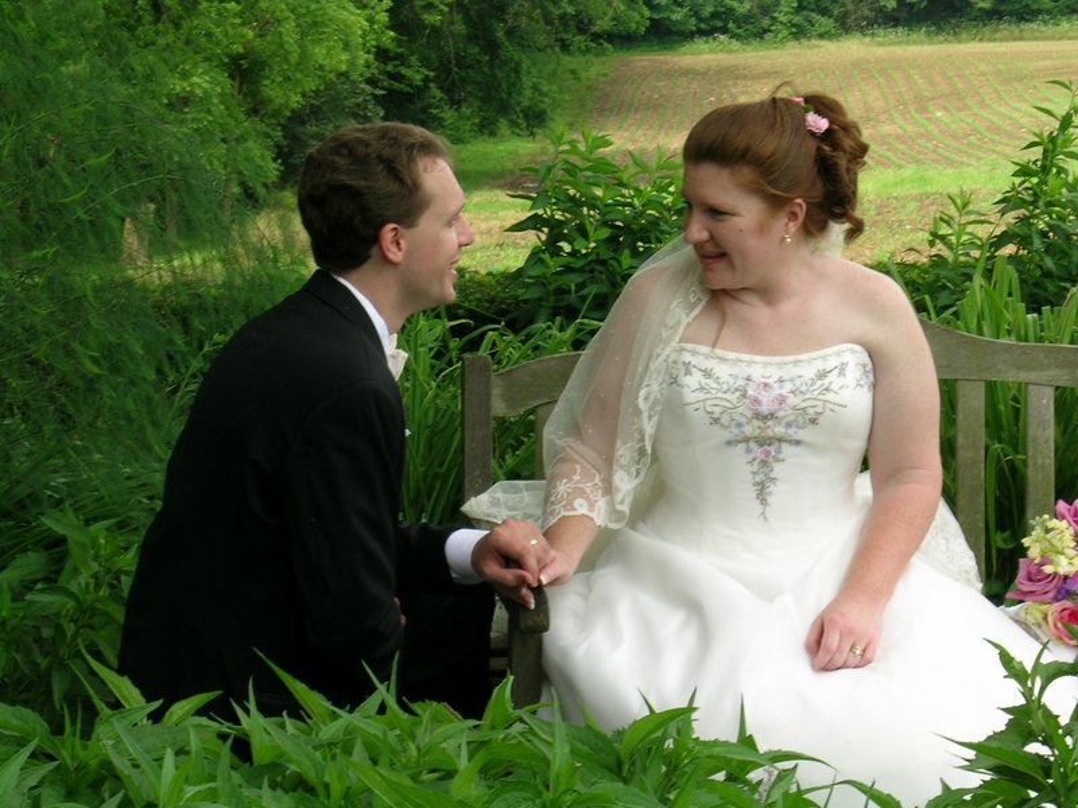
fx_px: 6571
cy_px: 404
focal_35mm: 211
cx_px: 539
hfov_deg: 9.4
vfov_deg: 7.0
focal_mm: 21.1
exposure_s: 1/84.3
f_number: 6.2
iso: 50
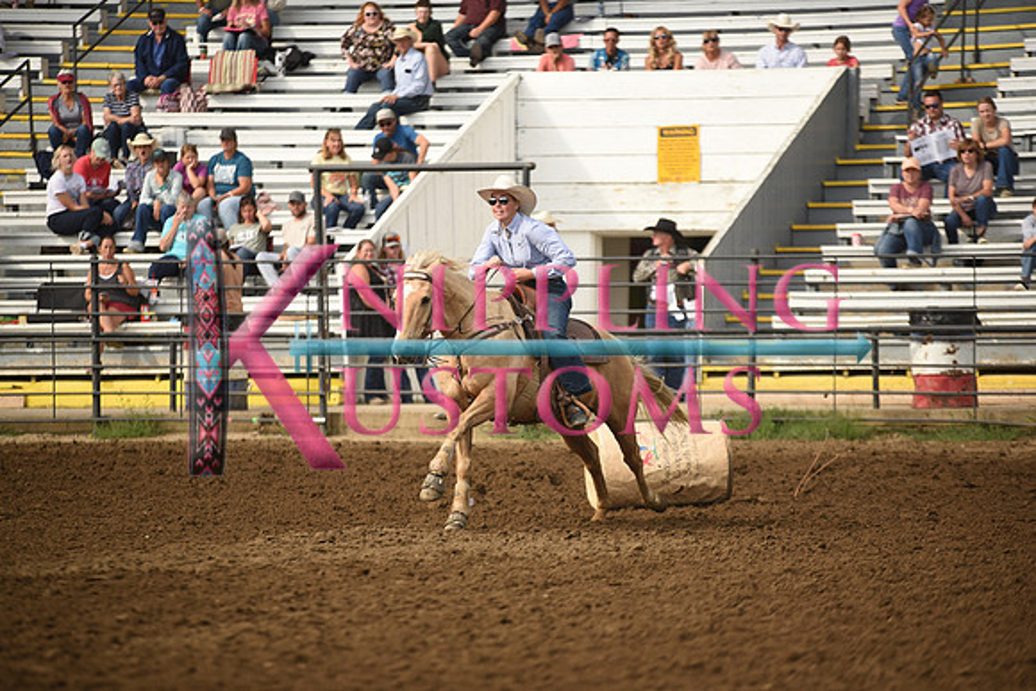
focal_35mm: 200
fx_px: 5757
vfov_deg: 6.9
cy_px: 346
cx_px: 518
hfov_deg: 10.3
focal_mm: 200
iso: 400
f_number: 2.8
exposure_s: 1/4000
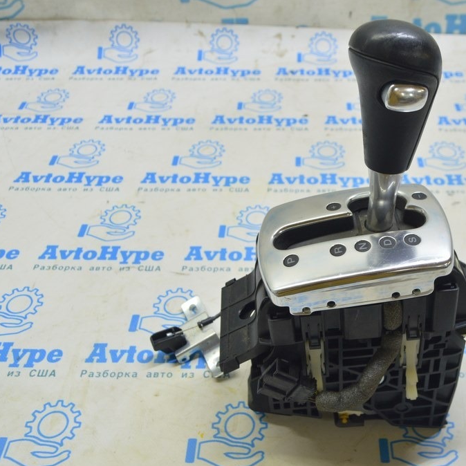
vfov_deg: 41.3
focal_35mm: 41
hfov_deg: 40.9
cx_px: 295
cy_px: 234
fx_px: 619
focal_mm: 21
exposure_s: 1/20
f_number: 5.6
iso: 400
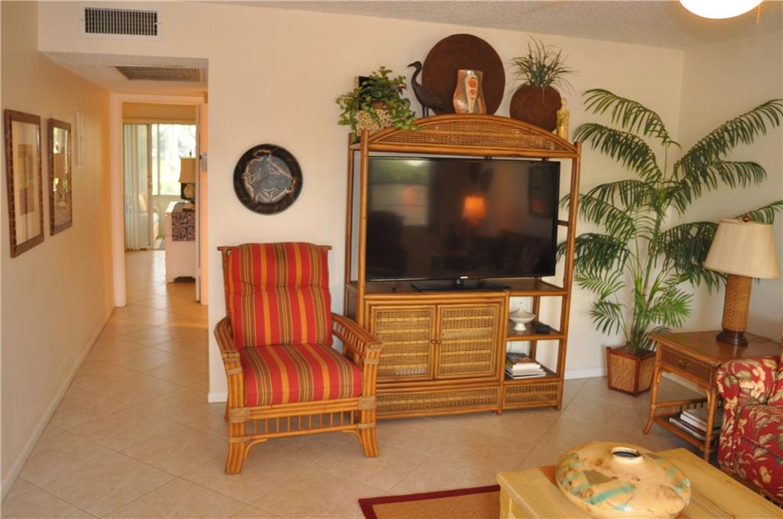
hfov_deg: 62.0
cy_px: 260
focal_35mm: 30
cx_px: 392
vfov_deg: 43.5
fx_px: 651
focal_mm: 20
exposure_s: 1/60
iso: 800
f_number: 3.5
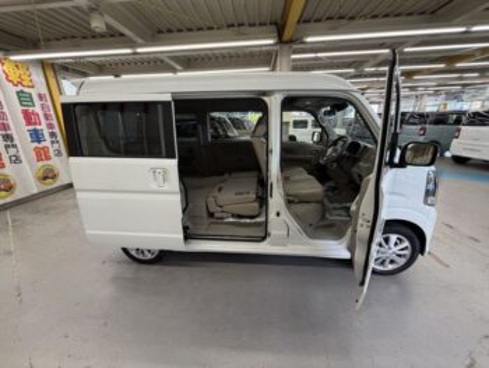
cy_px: 184
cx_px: 244
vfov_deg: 85.7
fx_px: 198
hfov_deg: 102.0
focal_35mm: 14
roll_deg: +2.2
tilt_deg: -17.1
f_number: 2.2
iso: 250
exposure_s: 1/100
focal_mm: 2.22
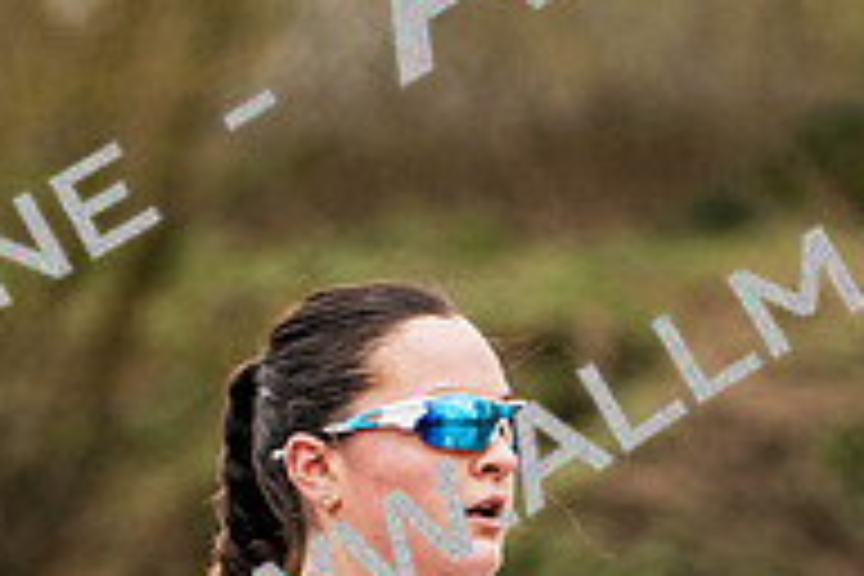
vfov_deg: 1.4
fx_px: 23302
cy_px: 745
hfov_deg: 2.1
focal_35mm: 971
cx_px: 630
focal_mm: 321
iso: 2500
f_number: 6.3
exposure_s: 1/2000
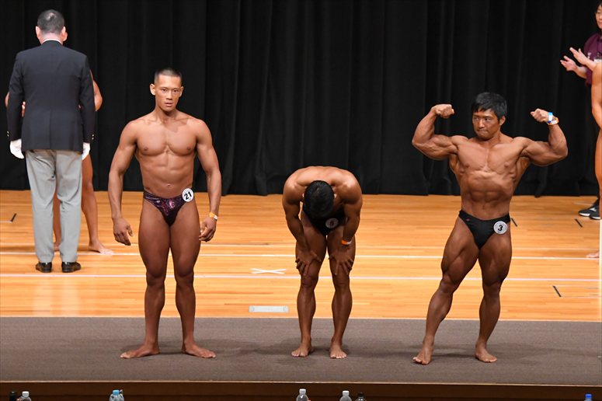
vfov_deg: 7.3
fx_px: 3126
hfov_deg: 11.0
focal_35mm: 187
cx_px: 301
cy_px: 200
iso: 5000
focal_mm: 125
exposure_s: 1/400
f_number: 5.6
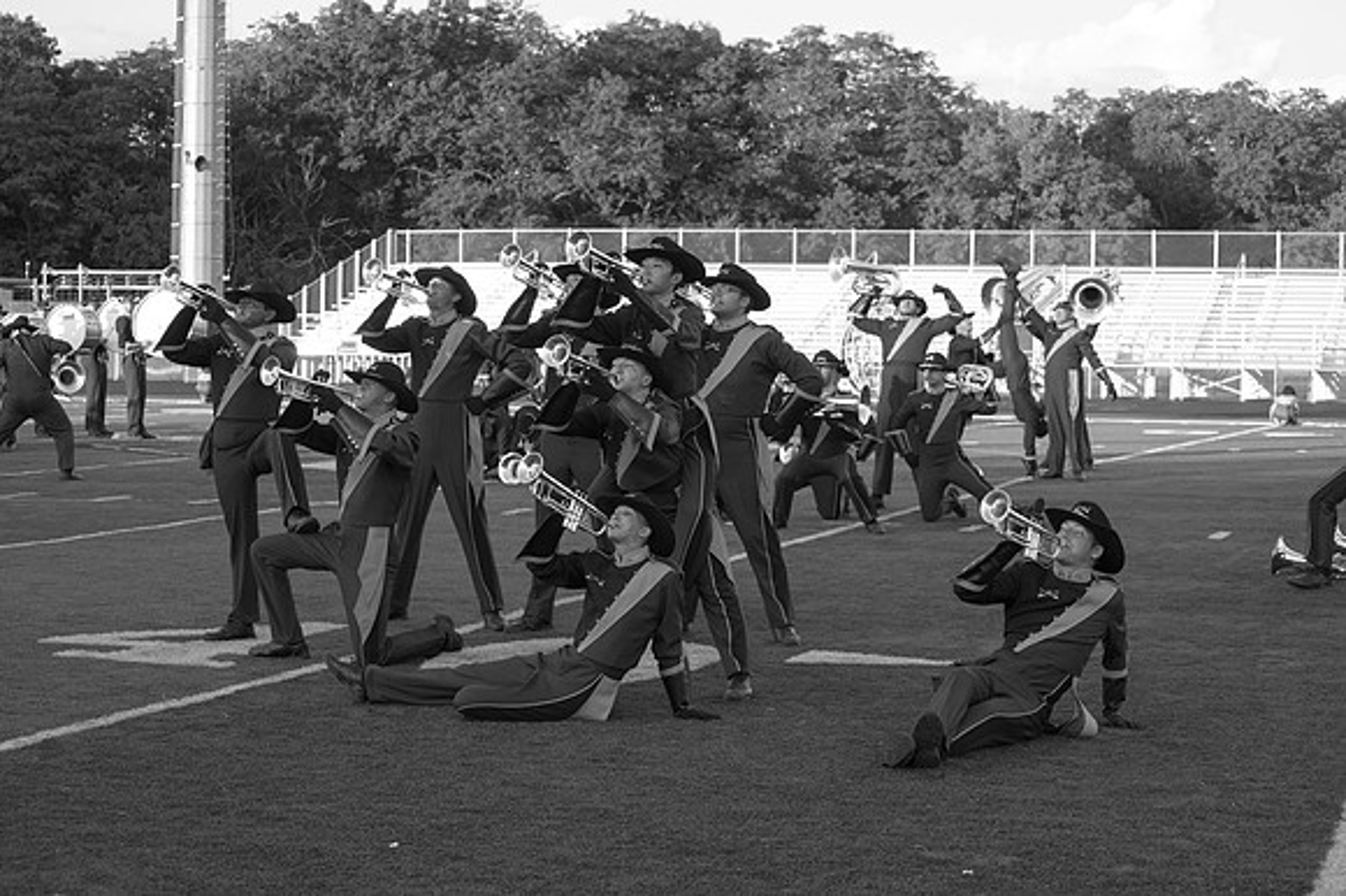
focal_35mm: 70
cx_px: 673
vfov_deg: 19.4
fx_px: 2616
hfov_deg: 28.9
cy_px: 448
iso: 640
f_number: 8
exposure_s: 1/250
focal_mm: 70
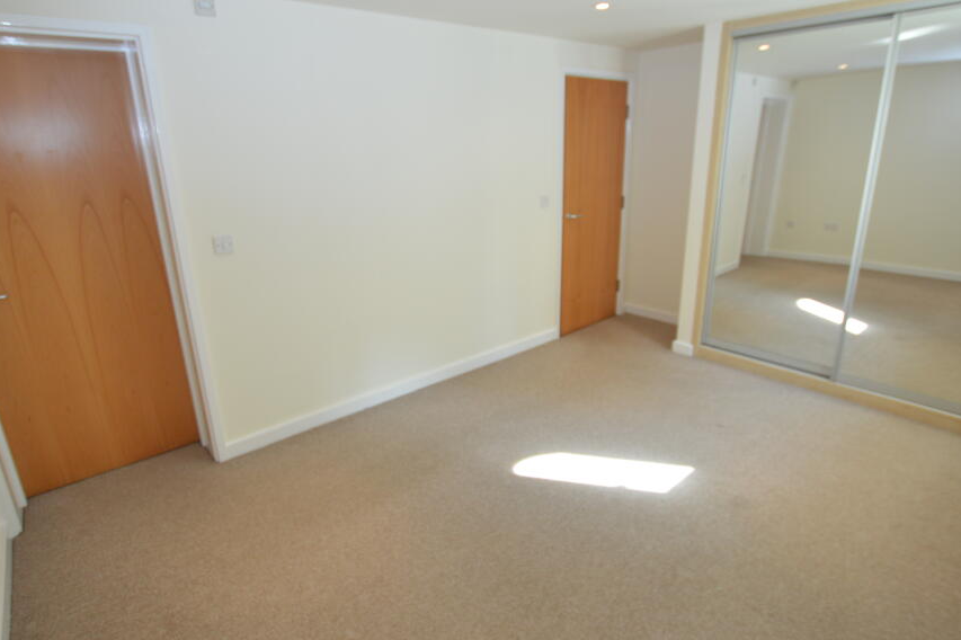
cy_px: 303
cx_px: 463
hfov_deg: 90.0
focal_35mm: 18
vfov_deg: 67.3
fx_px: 480
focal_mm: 10
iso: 400
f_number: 4.5
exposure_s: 1/80
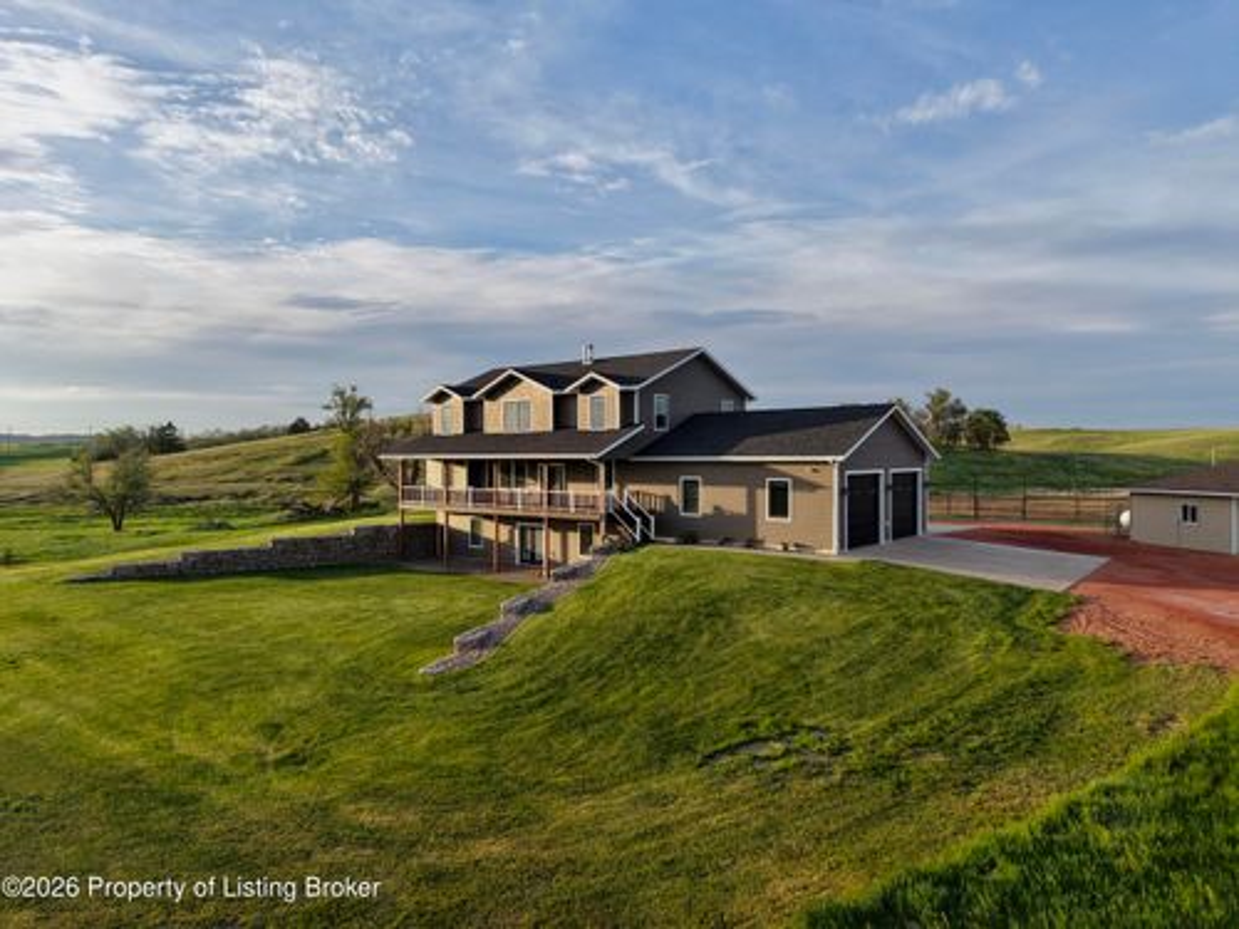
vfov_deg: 56.8
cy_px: 464
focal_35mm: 24
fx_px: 859
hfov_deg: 71.6
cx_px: 620
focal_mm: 8.67
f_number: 1.8
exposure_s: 1/1500
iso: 160
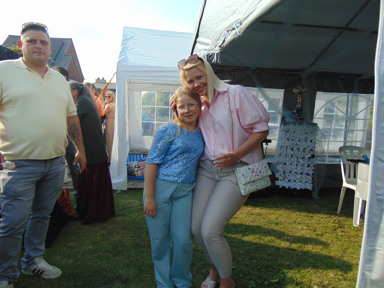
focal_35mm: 25
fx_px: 277
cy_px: 144
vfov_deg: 54.9
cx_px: 192
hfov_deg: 69.4
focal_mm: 4.5
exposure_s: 1/500
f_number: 3
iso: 80
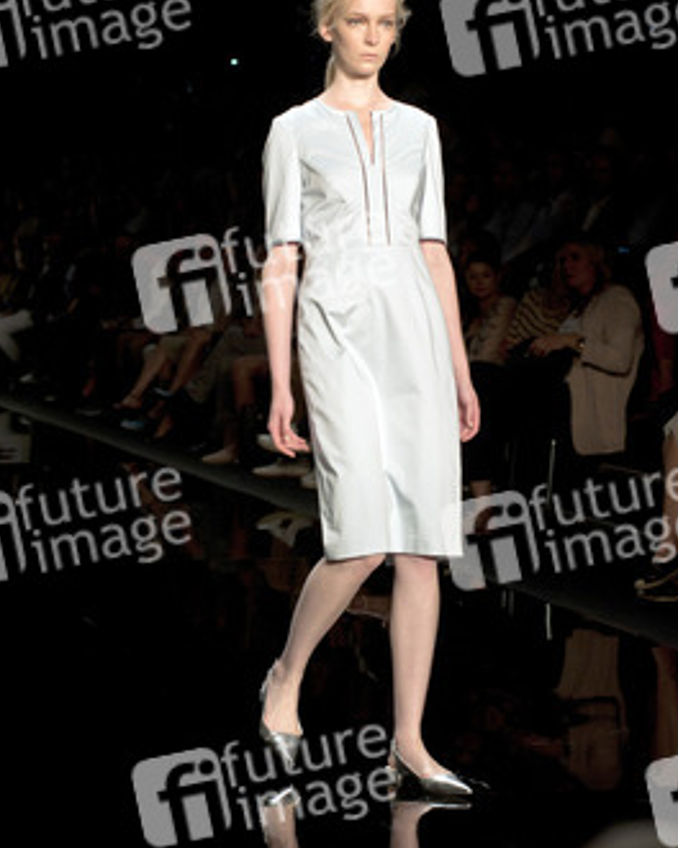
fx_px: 2283
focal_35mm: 91
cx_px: 339
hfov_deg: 16.9
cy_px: 401
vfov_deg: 21.0
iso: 1600
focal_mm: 80
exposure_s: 1/200
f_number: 6.3
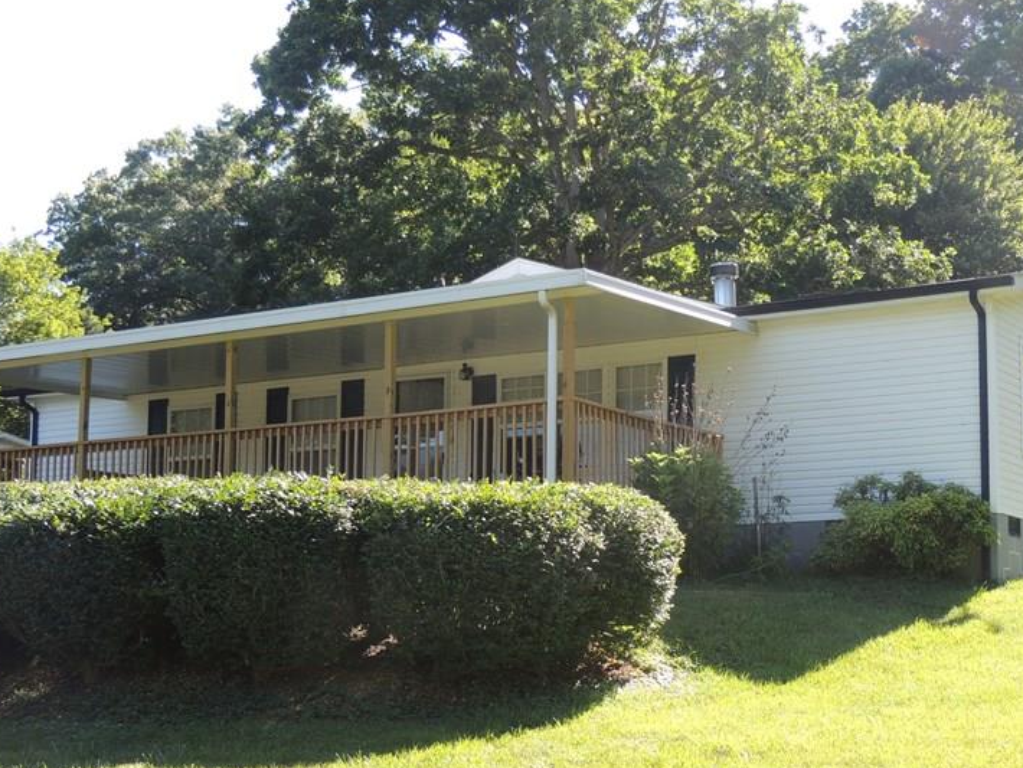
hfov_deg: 31.2
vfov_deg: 23.6
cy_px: 510
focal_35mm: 62
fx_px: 1833
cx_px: 555
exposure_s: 1/200
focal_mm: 7.6
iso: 100
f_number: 3.4
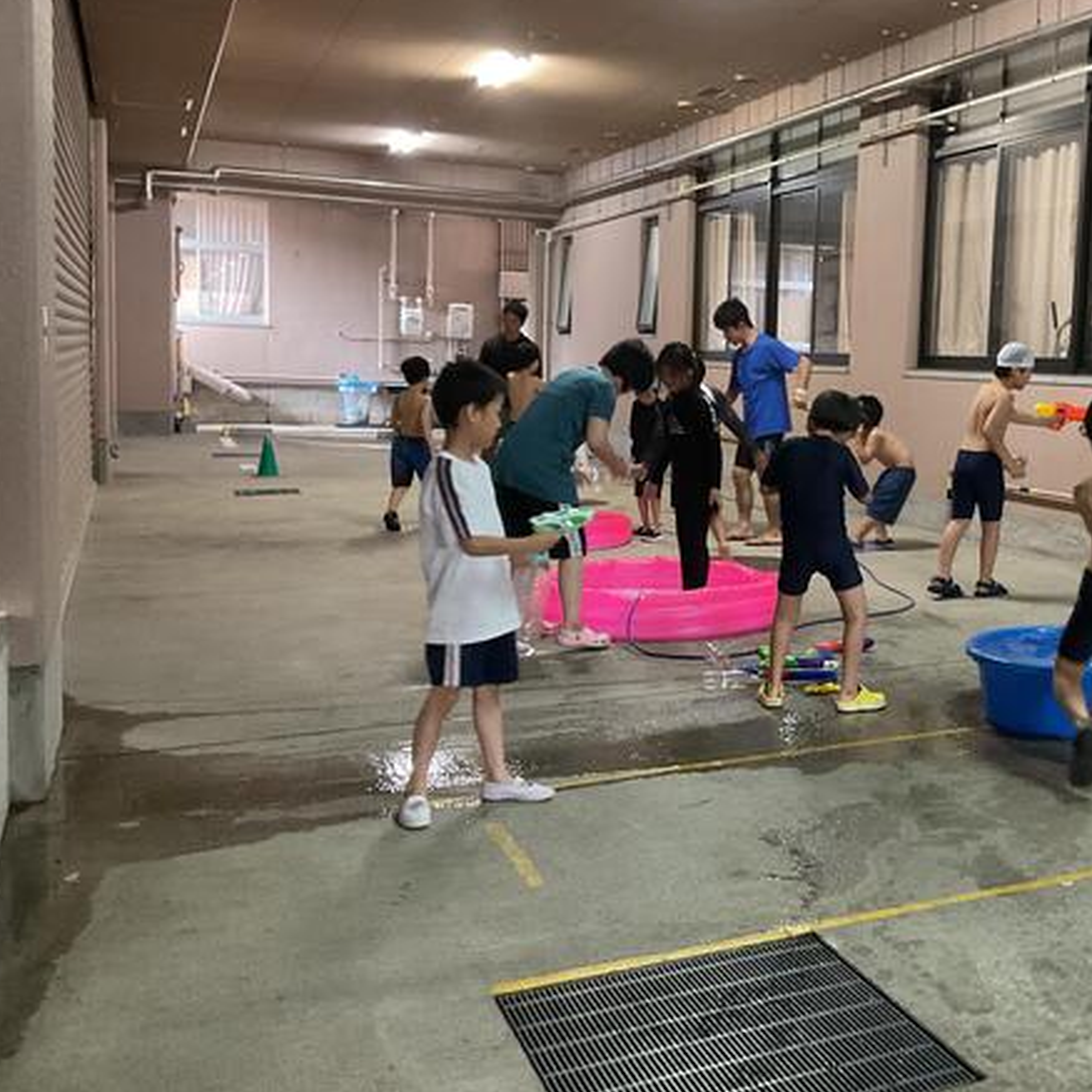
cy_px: 517
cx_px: 833
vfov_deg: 40.9
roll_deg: -4.6
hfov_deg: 39.7
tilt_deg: -5.9
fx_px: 1463
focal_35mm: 41
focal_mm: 3
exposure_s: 1/40
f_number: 1.8
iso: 320
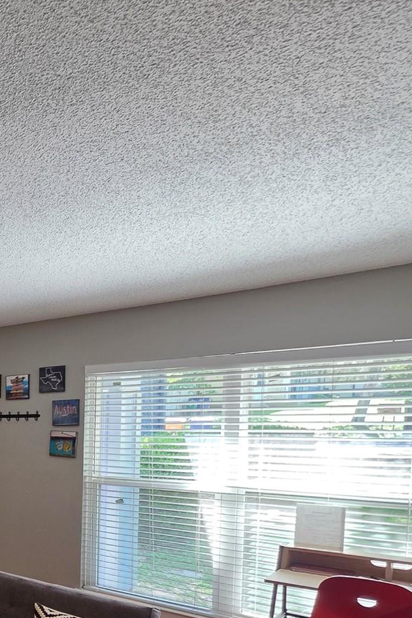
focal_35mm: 31
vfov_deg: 57.4
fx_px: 532
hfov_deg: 26.0
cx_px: -251
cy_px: 459
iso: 160
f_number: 1.9
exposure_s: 1/60
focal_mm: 2.2
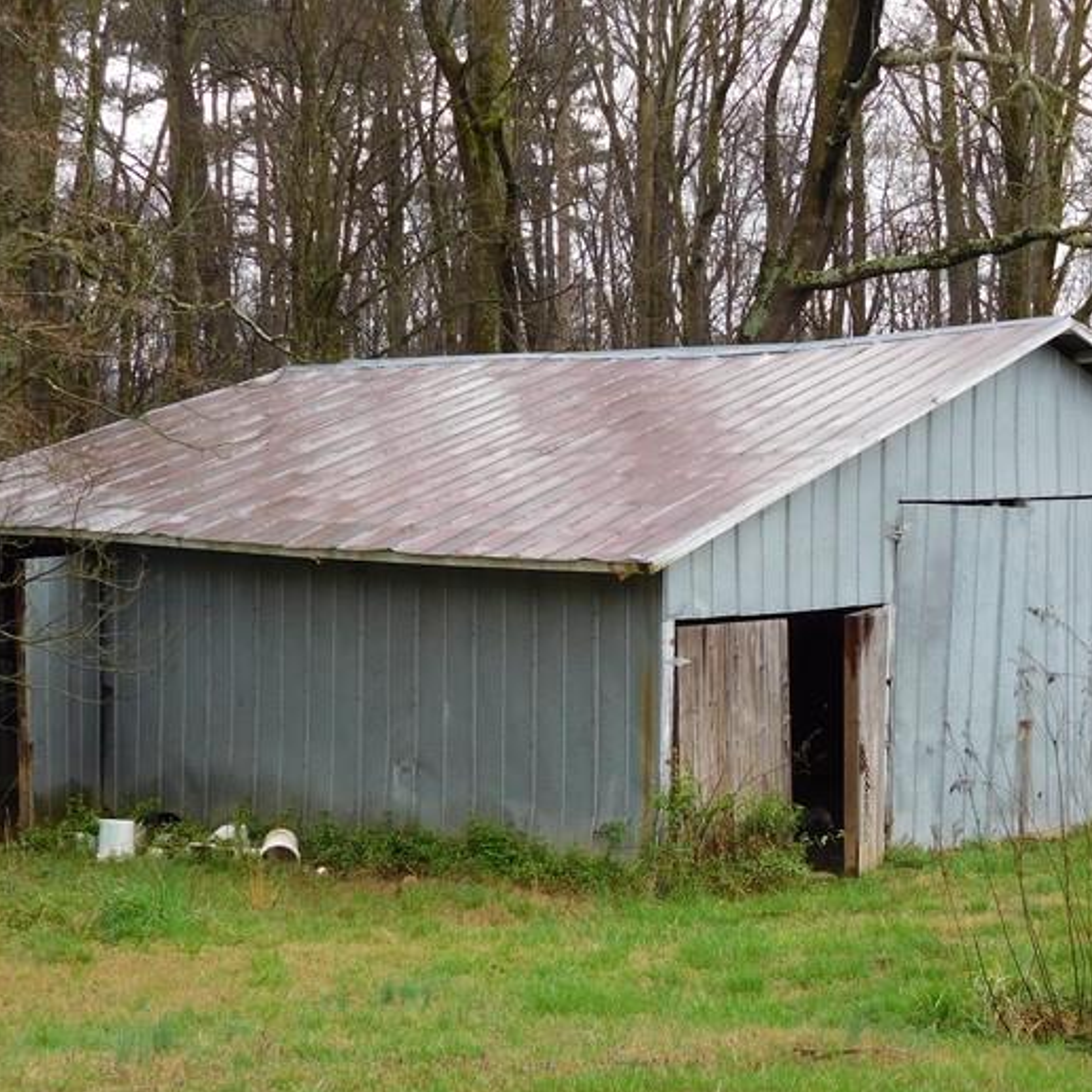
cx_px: 590
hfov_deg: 21.9
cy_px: 639
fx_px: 2820
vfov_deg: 21.9
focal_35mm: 79
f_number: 4
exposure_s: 1/200
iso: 125
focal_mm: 8
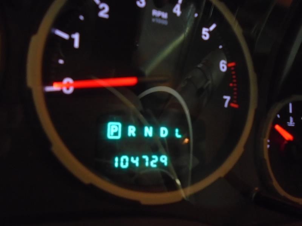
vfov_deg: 53.1
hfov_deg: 67.3
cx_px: 151
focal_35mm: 26
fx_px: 227
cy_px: 113
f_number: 3.2
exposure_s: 1/4
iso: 500
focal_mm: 4.6
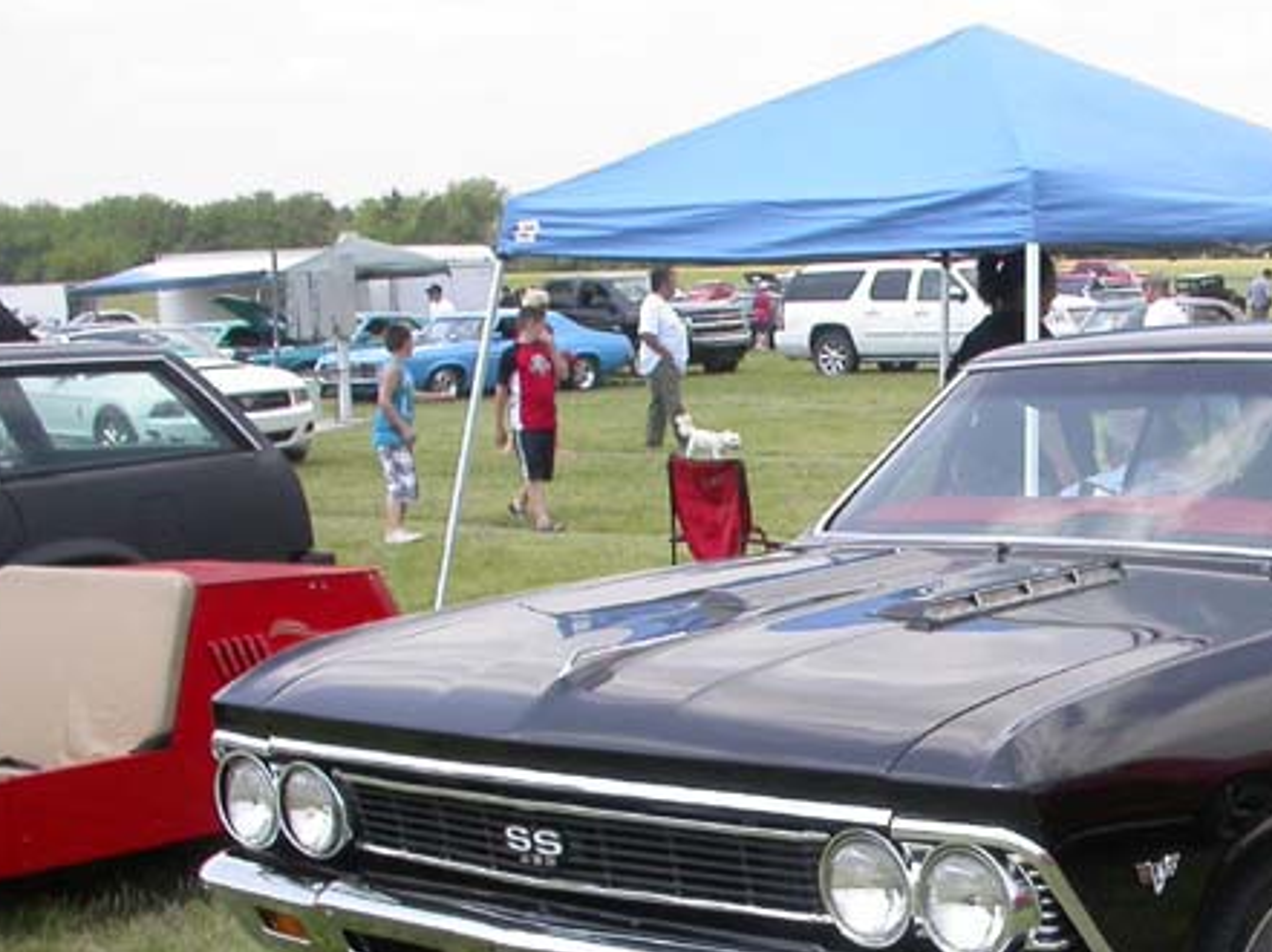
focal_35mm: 69
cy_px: 762
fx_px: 2533
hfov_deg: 27.3
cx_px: 1108
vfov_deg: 21.0
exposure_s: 1/202
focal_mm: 7.85
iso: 100
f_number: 6.7
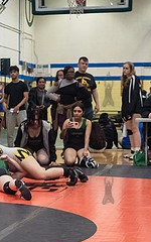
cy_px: 167
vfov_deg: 18.9
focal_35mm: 110
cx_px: 0
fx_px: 724
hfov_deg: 11.8
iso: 5000
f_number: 3.2
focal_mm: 35
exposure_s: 1/400
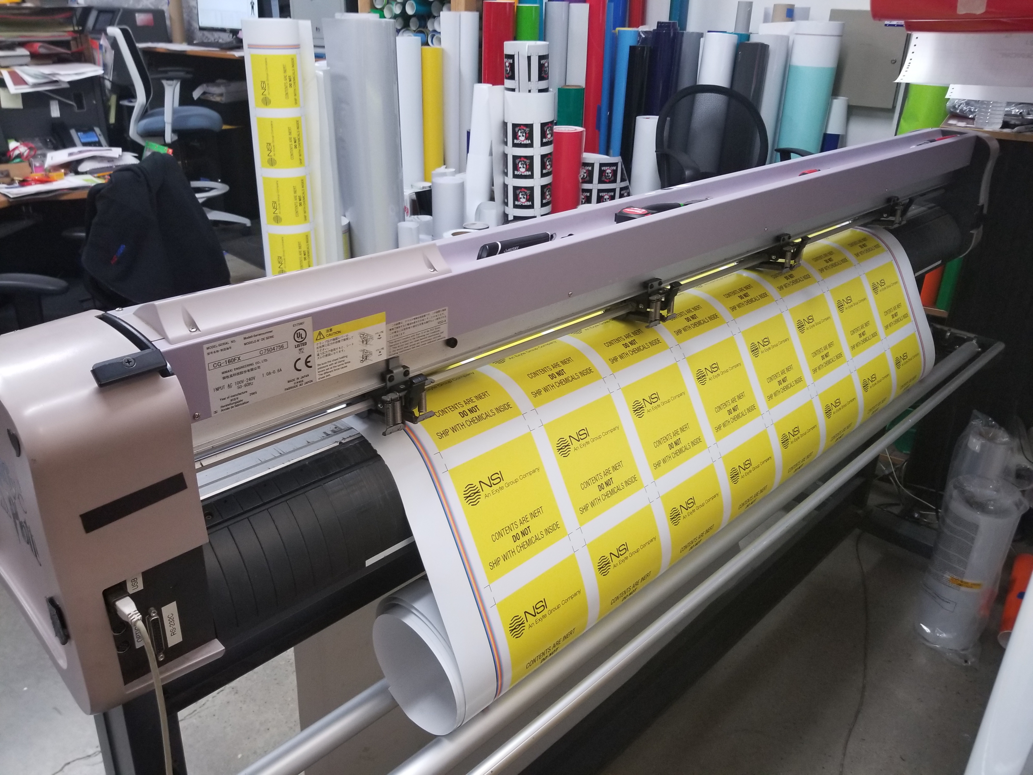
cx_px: 516
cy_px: 388
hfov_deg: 67.3
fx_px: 776
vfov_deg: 53.1
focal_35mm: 26
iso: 160
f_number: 1.7
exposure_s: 1/30
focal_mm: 4.25
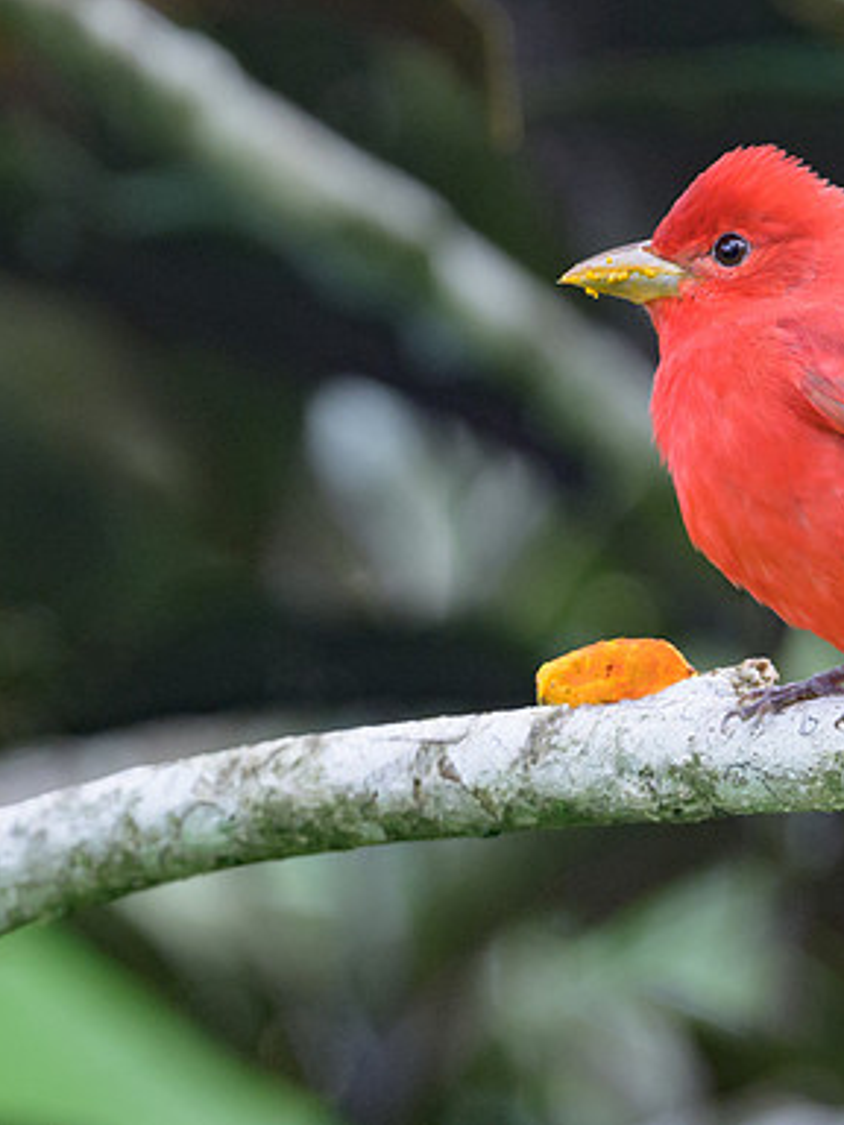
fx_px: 52145
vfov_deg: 1.2
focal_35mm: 1604
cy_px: 469
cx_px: 914
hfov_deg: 0.9
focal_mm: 500
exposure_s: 1/160
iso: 1250
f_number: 5.6
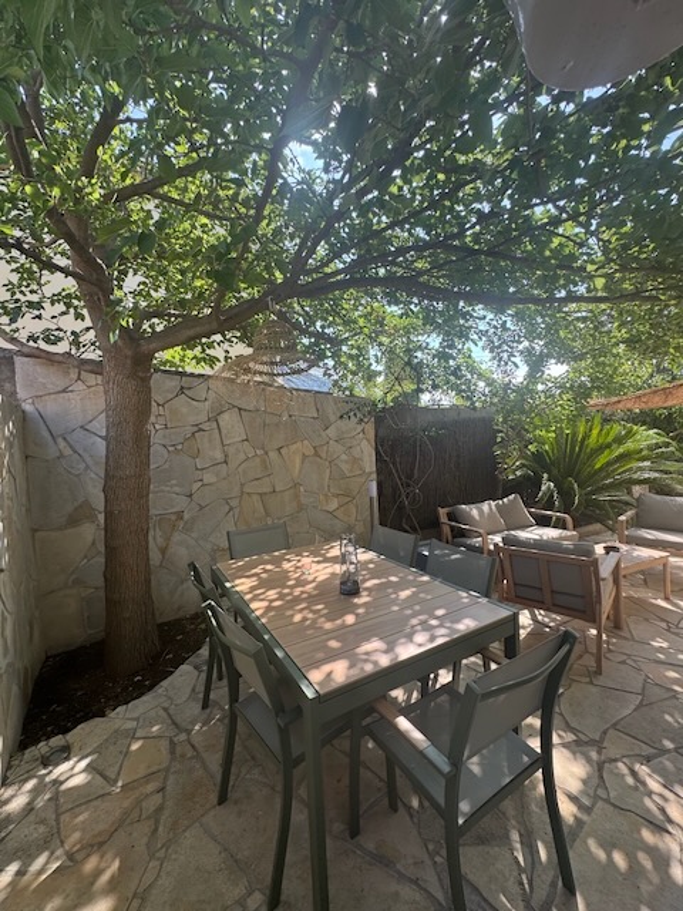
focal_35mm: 14
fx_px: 368
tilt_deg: +0.1
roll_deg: +3.9
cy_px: 456
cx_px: 342
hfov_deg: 85.7
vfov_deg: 102.1
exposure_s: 1/296
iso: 40
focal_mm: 2.22
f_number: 2.2
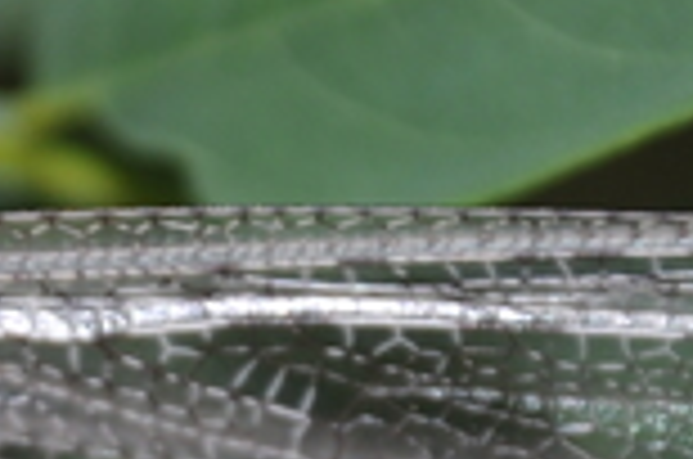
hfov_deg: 2.1
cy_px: 662
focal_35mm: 987
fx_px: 18963
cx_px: 119
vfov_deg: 1.4
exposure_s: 1/60
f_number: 5.6
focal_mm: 105
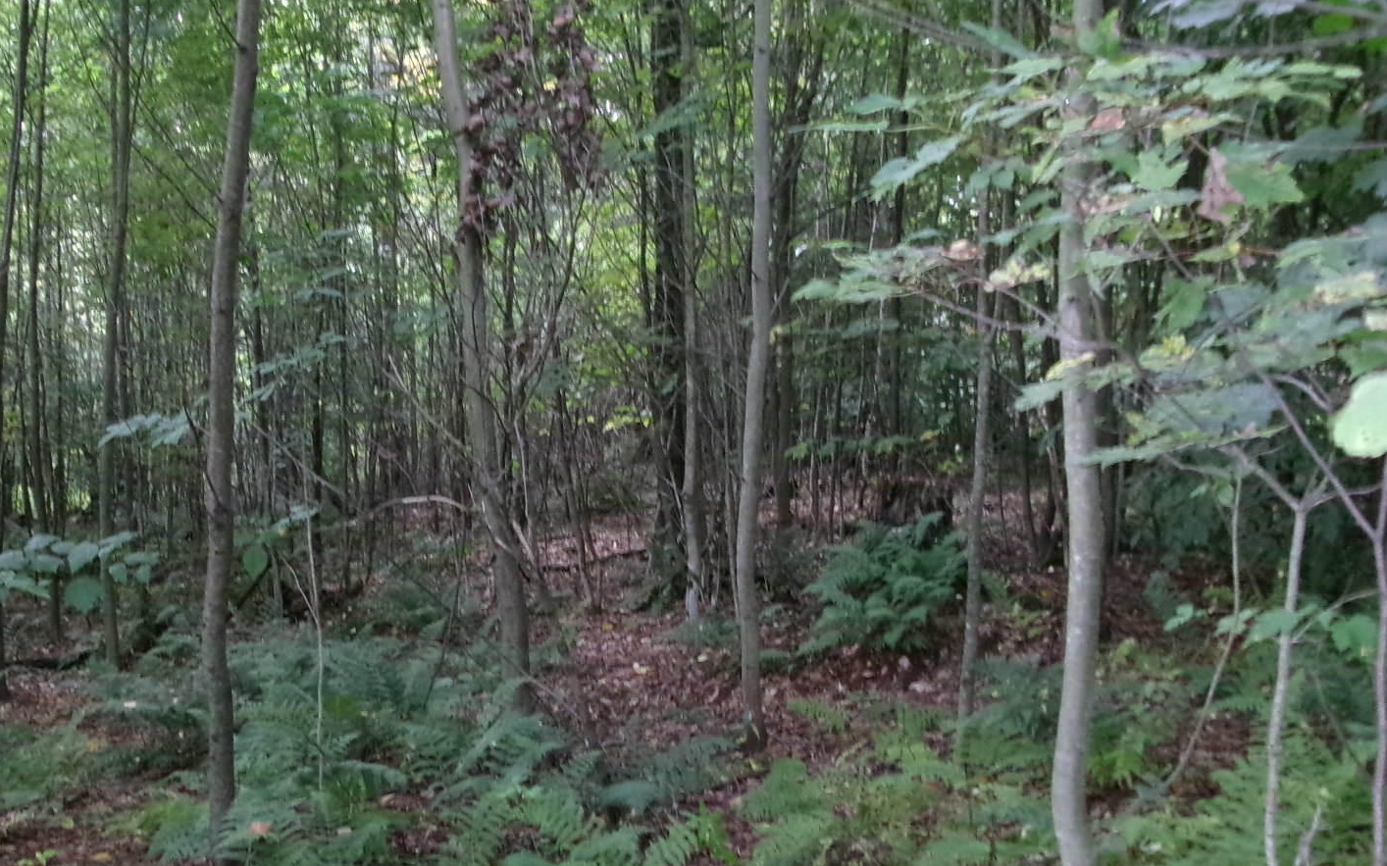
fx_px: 1625
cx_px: 584
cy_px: 586
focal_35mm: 43
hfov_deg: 46.1
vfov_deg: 29.6
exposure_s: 1/34
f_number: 3.9
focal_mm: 5.1
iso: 442
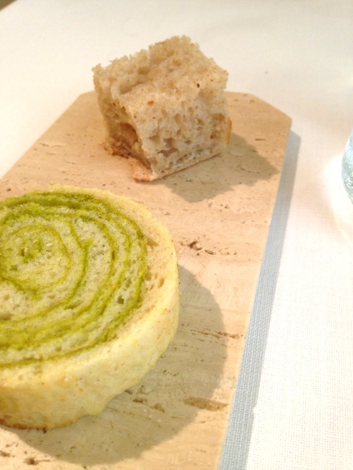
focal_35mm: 33
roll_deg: +2.1
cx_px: 176
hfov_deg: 42.9
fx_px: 449
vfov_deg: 55.4
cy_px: 235
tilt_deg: -43.4
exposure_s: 1/20
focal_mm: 4.12
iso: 100
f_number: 2.4
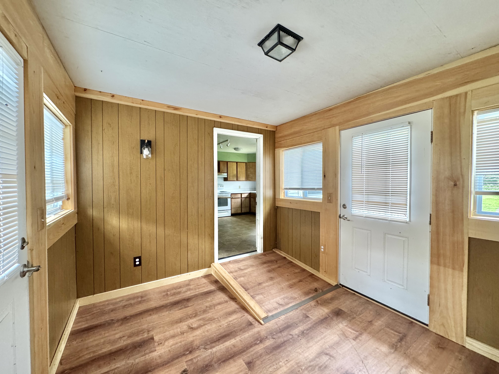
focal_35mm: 14
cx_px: 250
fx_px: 202
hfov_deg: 102.1
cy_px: 187
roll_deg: +0.3
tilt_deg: -2.0
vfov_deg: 85.7
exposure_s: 1/60
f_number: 2.2
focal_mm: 2.22
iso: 320
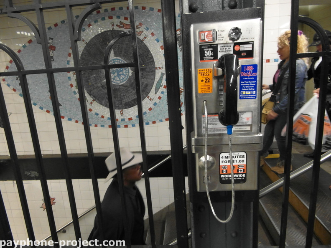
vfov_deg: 58.9
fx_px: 220
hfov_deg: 73.9
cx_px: 166
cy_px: 124
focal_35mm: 23
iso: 640
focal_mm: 4.1
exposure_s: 1/45
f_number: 2.8
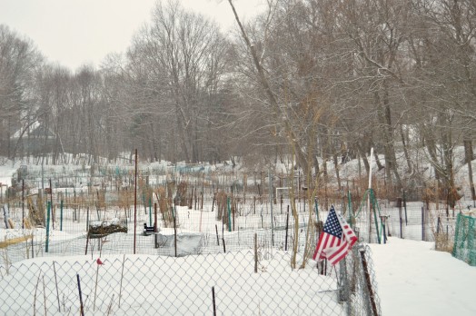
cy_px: 158
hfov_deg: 33.4
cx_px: 238
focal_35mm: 60
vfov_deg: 22.6
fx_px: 792
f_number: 5.6
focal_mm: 40
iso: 100
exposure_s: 1/125
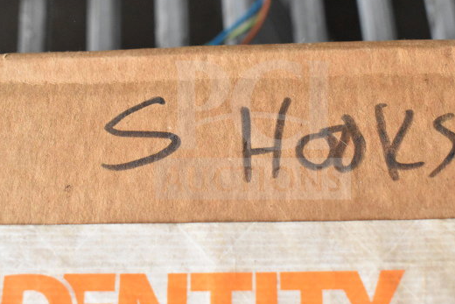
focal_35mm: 55
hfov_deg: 36.5
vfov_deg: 24.8
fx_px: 690
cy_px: 130
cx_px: 252
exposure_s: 1/1000
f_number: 6.3
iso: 6400
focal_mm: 31
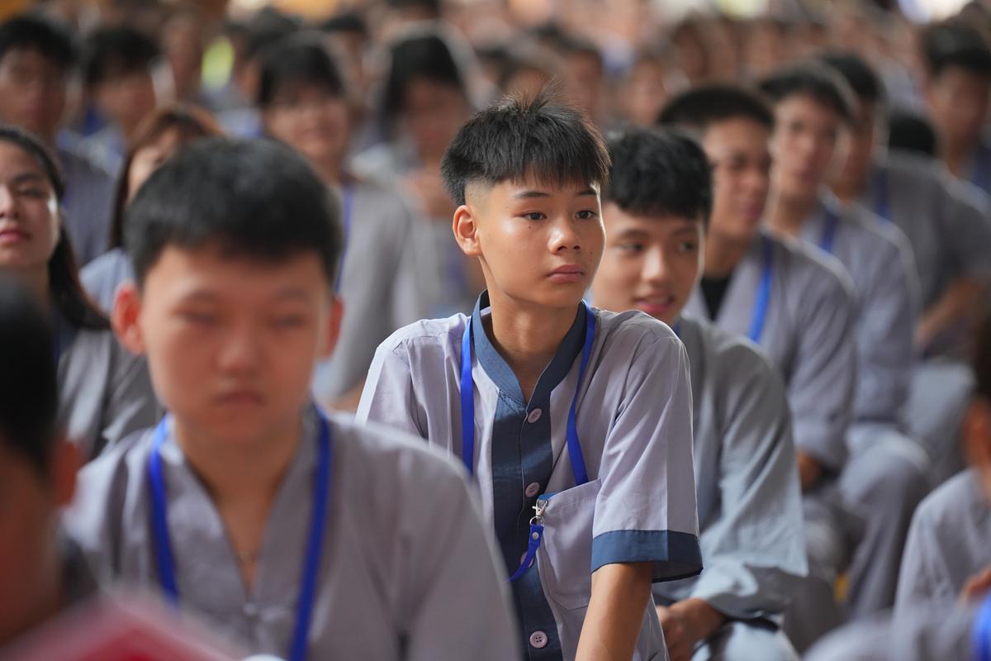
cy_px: 330
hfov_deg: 10.3
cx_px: 496
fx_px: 5505
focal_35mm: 200
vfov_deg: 6.9
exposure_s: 1/250
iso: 1600
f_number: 2.8
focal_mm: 200
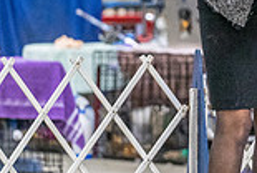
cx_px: 371
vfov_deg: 2.3
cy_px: 7
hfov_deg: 3.5
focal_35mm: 590
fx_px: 4220
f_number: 3.2
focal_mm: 158
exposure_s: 1/320
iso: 6400
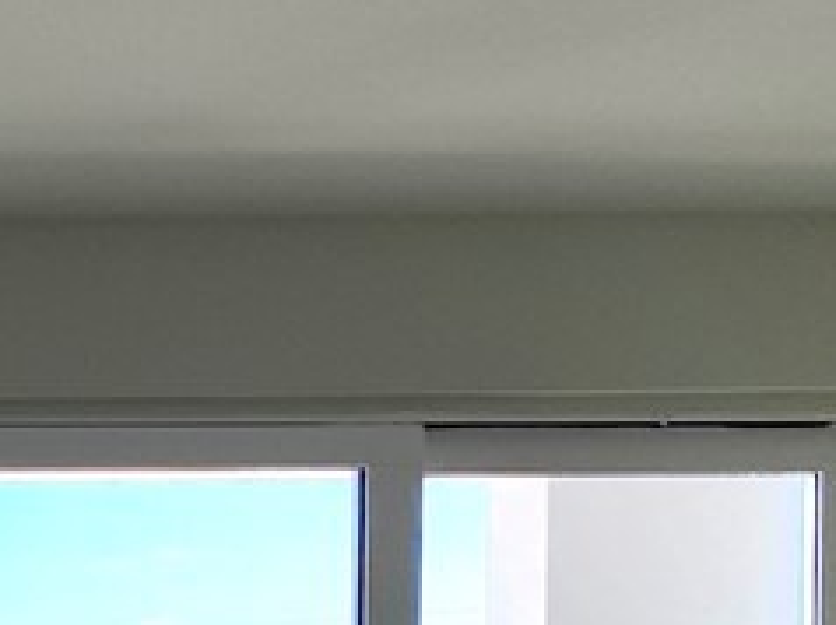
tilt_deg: -2.8
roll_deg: -0.2
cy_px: 966
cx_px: -141
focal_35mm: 112
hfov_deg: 16.9
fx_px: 2702
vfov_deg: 12.5
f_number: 1.8
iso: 32
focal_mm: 4.25
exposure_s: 1/597
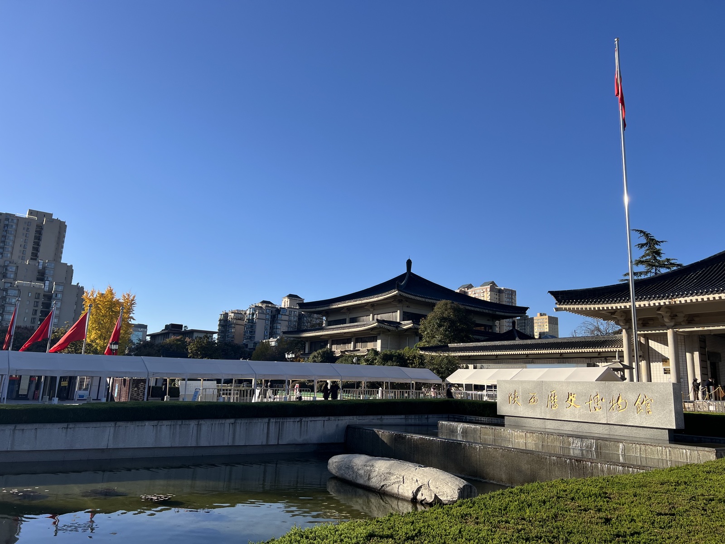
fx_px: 545
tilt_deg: +11.8
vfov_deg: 53.1
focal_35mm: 26
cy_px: 272
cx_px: 362
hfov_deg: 67.3
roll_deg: -2.5
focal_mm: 5.7
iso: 50
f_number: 1.5
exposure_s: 1/3165
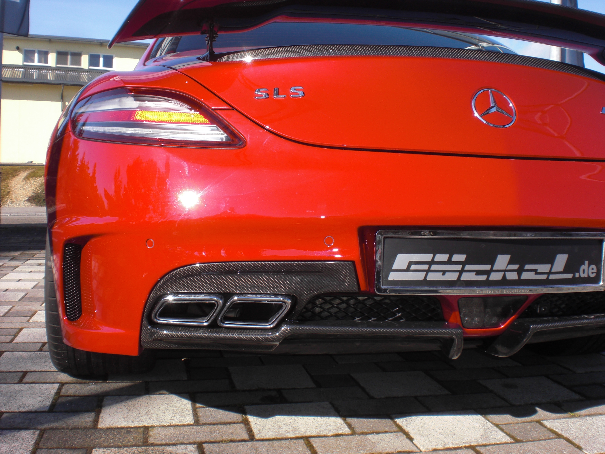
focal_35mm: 38
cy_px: 227
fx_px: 664
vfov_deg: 37.7
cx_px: 302
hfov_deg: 49.0
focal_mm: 6.3
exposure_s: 1/200
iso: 64
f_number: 5.6
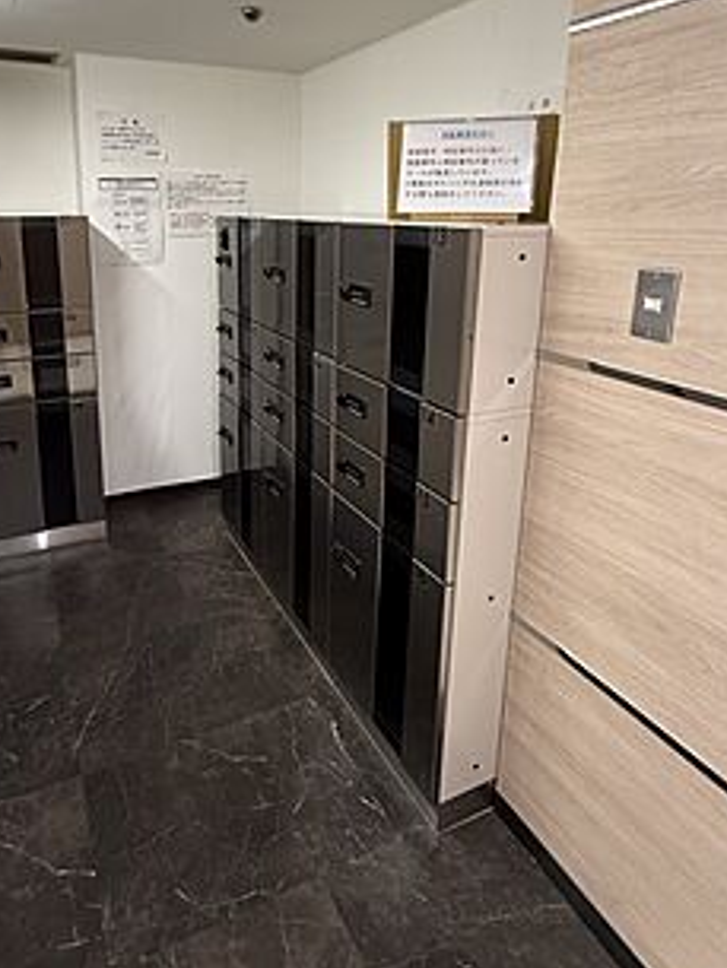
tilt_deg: -10.9
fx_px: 616
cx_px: 267
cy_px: 343
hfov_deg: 60.2
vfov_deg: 74.6
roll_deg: +0.0
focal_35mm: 22
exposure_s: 1/60
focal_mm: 2.22
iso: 250
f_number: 2.2
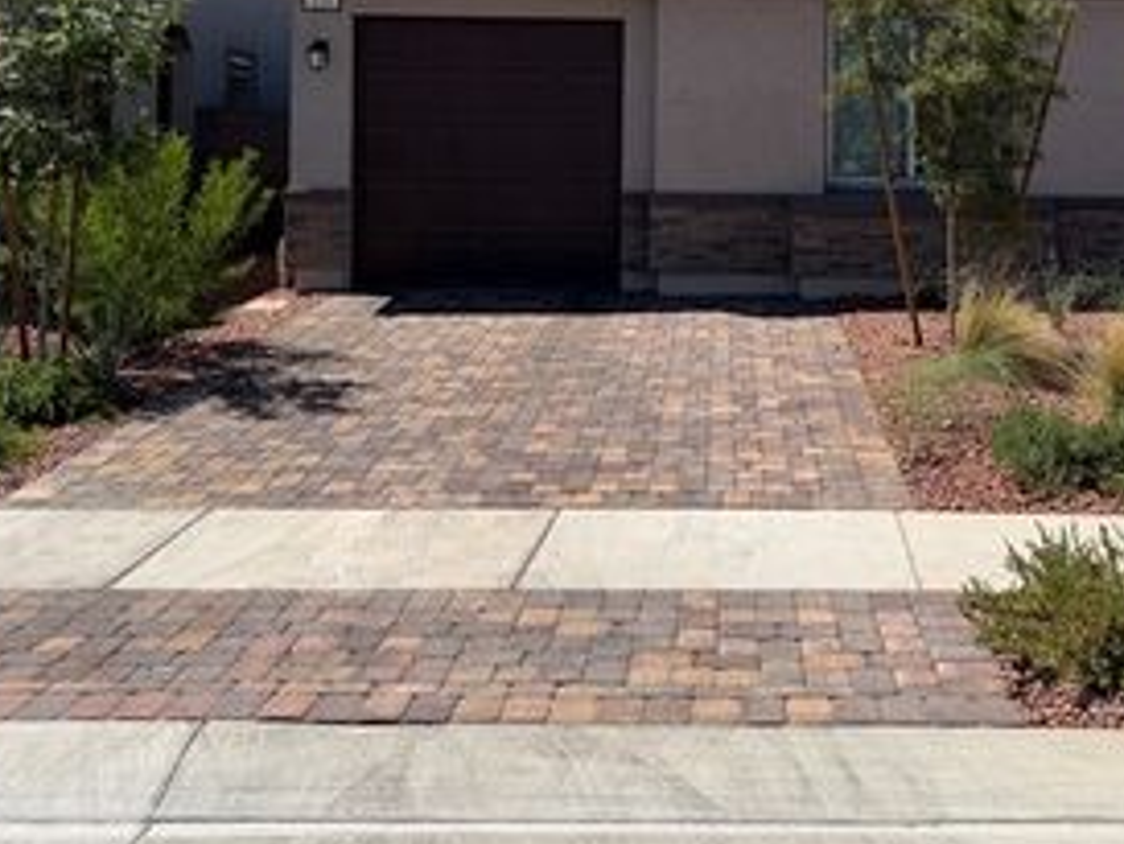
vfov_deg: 31.8
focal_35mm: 44
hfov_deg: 42.2
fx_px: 1429
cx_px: 770
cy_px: 142
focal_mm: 6.76
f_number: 1.78
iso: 80
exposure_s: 1/5714
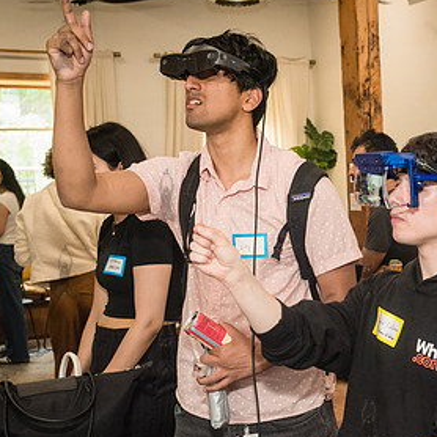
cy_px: 271
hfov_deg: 27.0
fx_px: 886
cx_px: 368
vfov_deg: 27.6
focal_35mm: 62
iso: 4000
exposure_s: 1/200
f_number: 5
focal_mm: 35
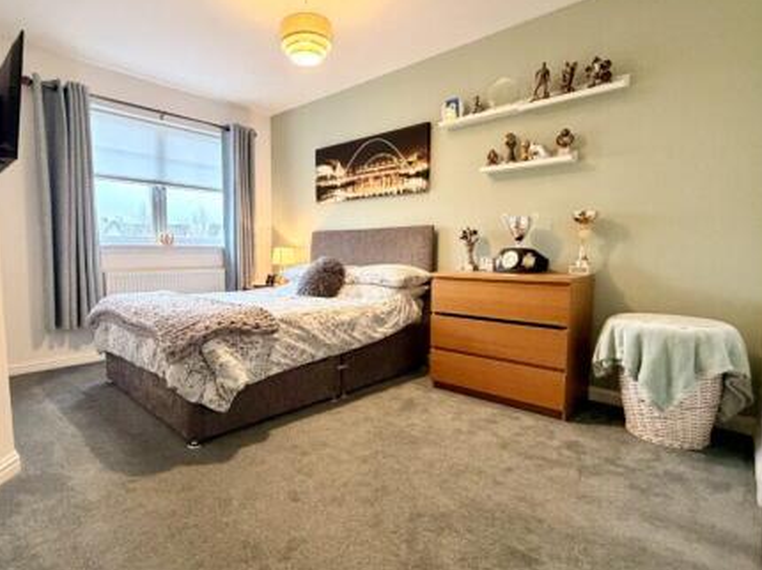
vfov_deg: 68.6
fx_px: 418
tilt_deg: -5.9
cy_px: 291
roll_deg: -0.8
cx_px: 332
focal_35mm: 19
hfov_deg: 84.3
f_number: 2.2
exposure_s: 1/50
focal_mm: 2.22
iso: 500
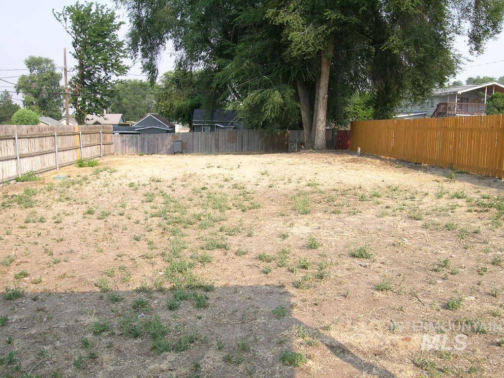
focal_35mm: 28
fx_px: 408
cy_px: 189
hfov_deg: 63.4
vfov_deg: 49.7
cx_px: 252
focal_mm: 5.8
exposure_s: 1/210
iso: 71
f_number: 5.6
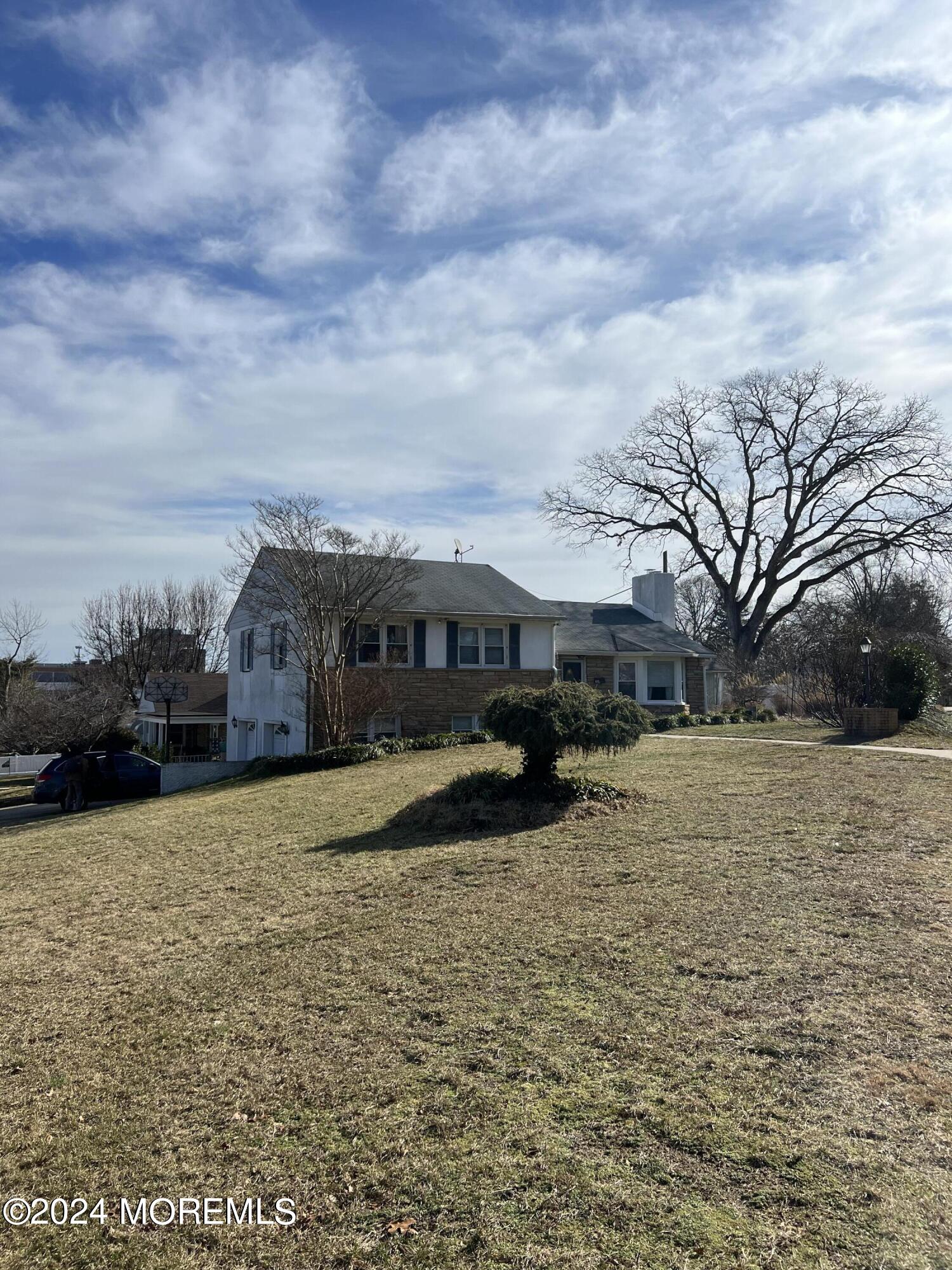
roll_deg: +0.3
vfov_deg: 67.3
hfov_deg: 53.1
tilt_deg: +3.9
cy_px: 635
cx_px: 476
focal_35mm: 26
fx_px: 953
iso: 50
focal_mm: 5.7
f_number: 1.5
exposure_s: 1/8696
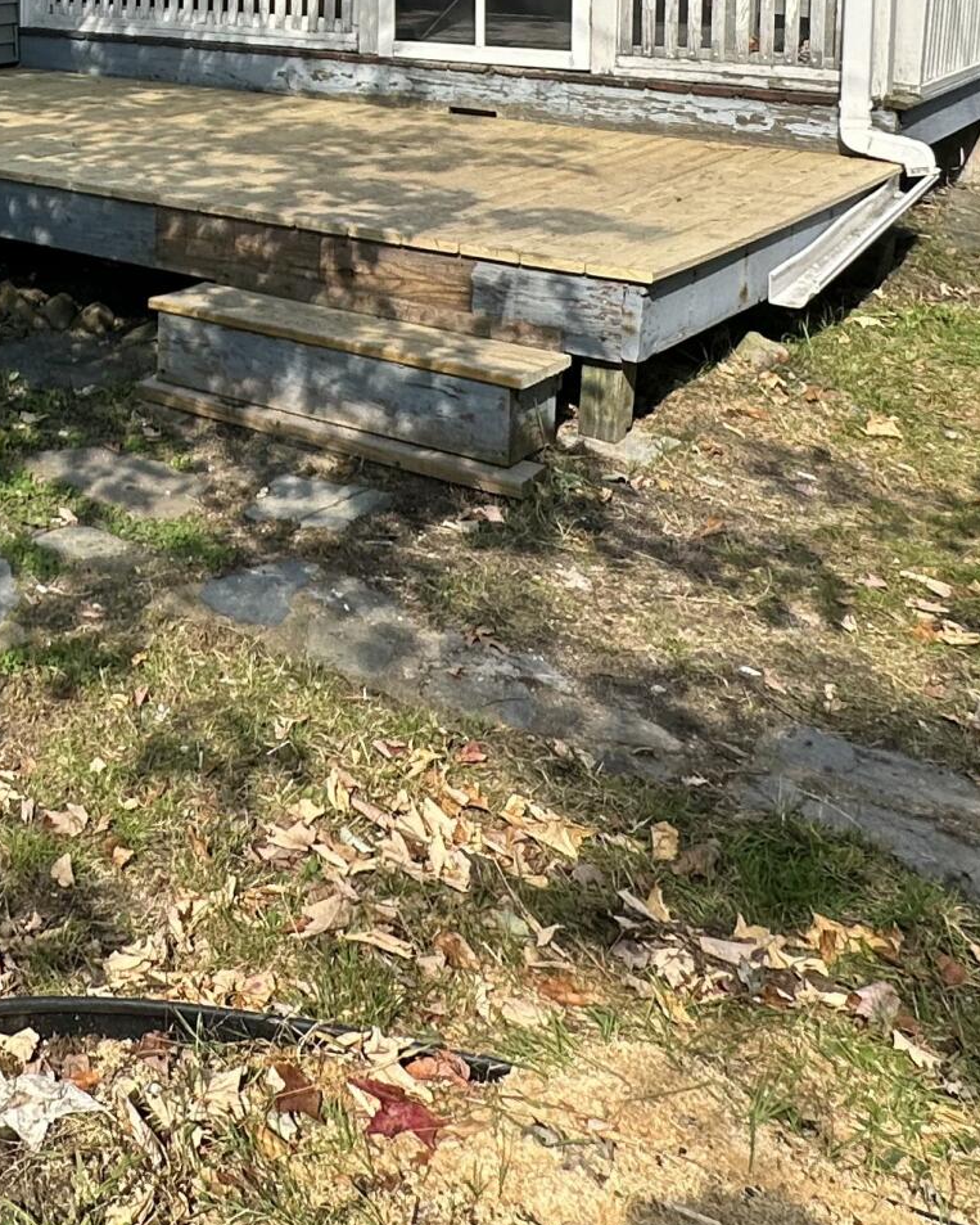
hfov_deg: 29.5
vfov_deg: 38.3
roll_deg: +0.3
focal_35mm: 43
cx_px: -222
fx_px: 1558
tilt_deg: -3.8
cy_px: 14
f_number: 2.2
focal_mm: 2.22
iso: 40
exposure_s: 1/266
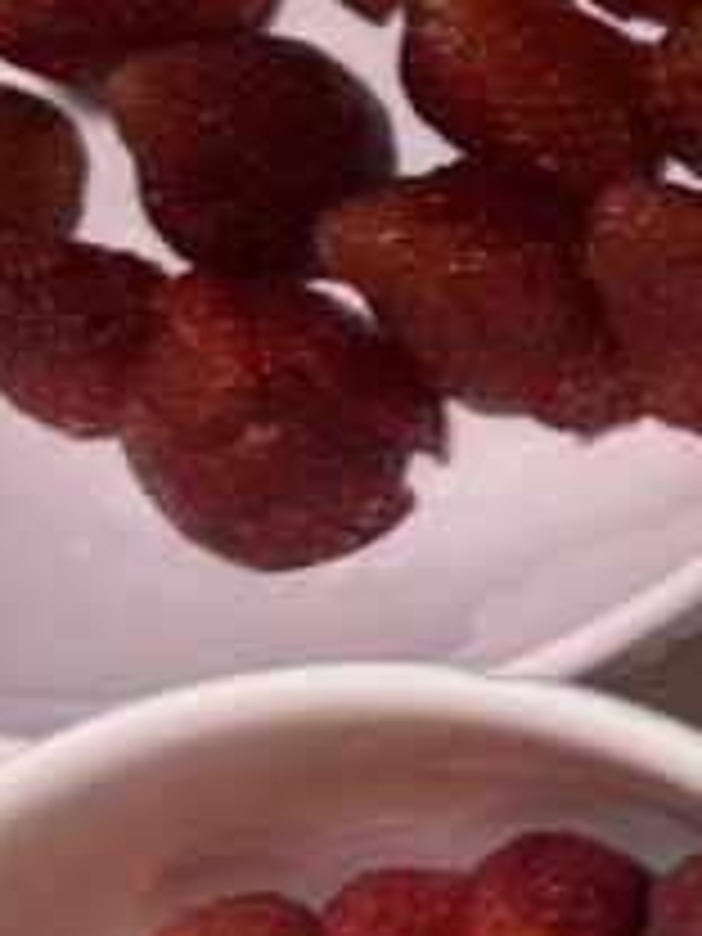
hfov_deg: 10.7
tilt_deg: -73.7
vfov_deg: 16.6
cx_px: 1710
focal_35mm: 118
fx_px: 3191
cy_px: 279
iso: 80
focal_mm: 6.76
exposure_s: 1/120
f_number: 1.78
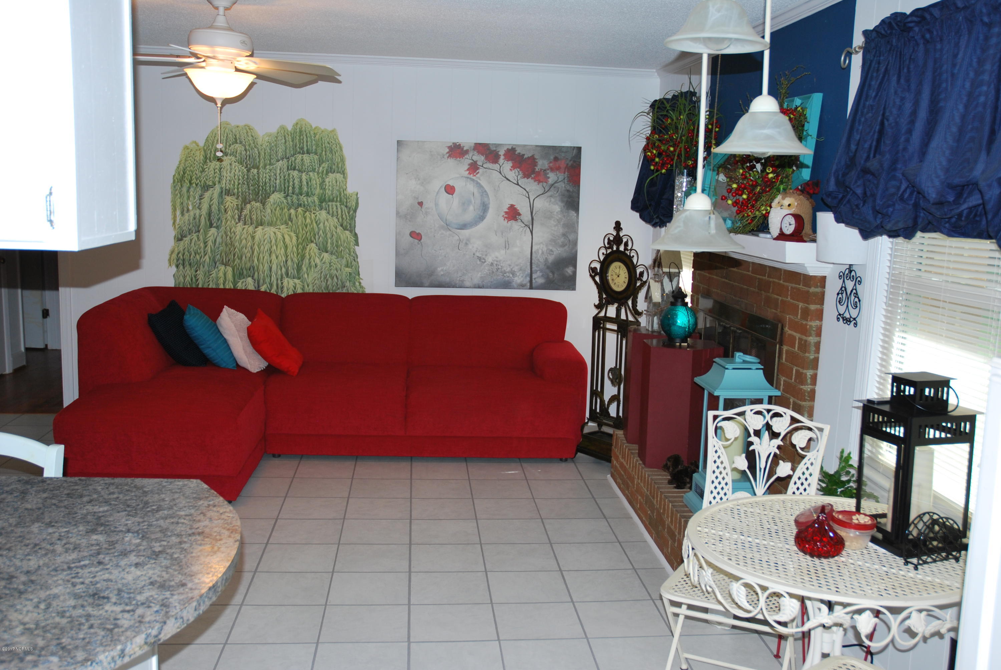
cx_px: 500
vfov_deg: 37.0
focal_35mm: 36
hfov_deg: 53.1
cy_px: 335
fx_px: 1002
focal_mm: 24
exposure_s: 1/60
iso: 200
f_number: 3.8
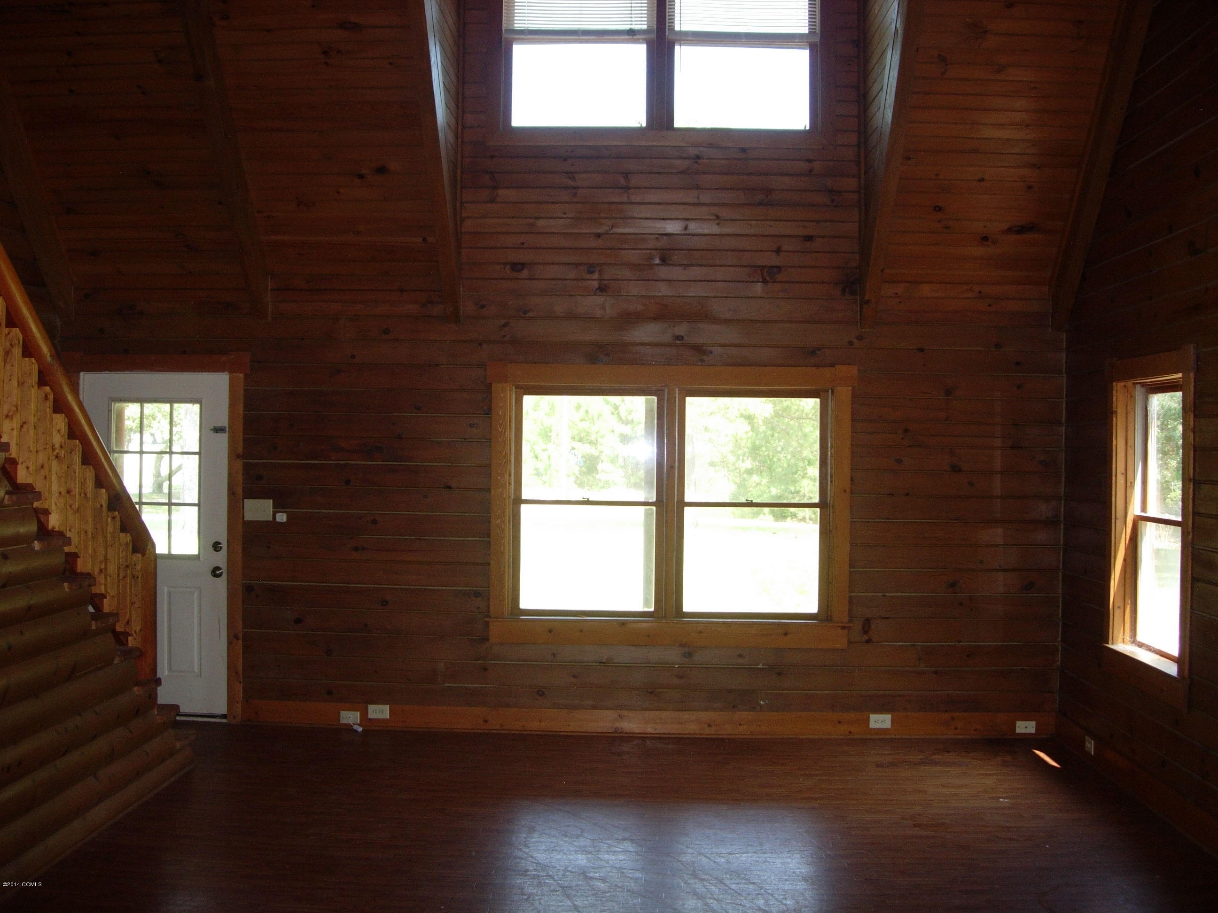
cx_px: 609
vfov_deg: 37.7
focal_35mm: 38
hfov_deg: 49.0
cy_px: 456
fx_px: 1337
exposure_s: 1/71.8
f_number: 2.8
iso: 79
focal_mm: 7.8
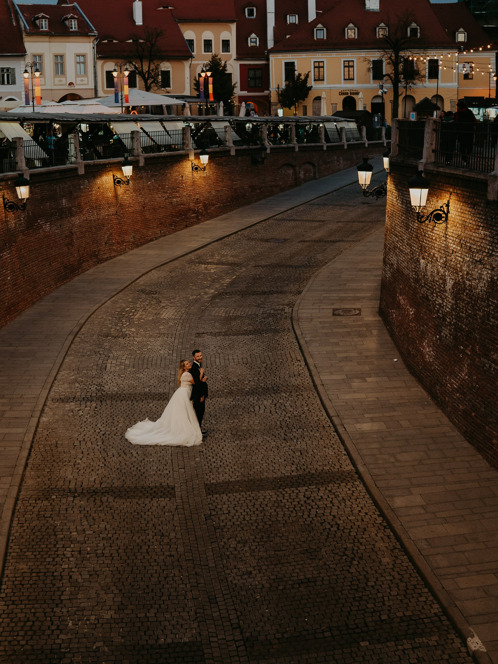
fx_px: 978
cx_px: 228
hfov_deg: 28.6
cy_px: 331
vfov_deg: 37.5
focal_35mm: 51
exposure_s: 1/160
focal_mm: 35
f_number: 2.2
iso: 320
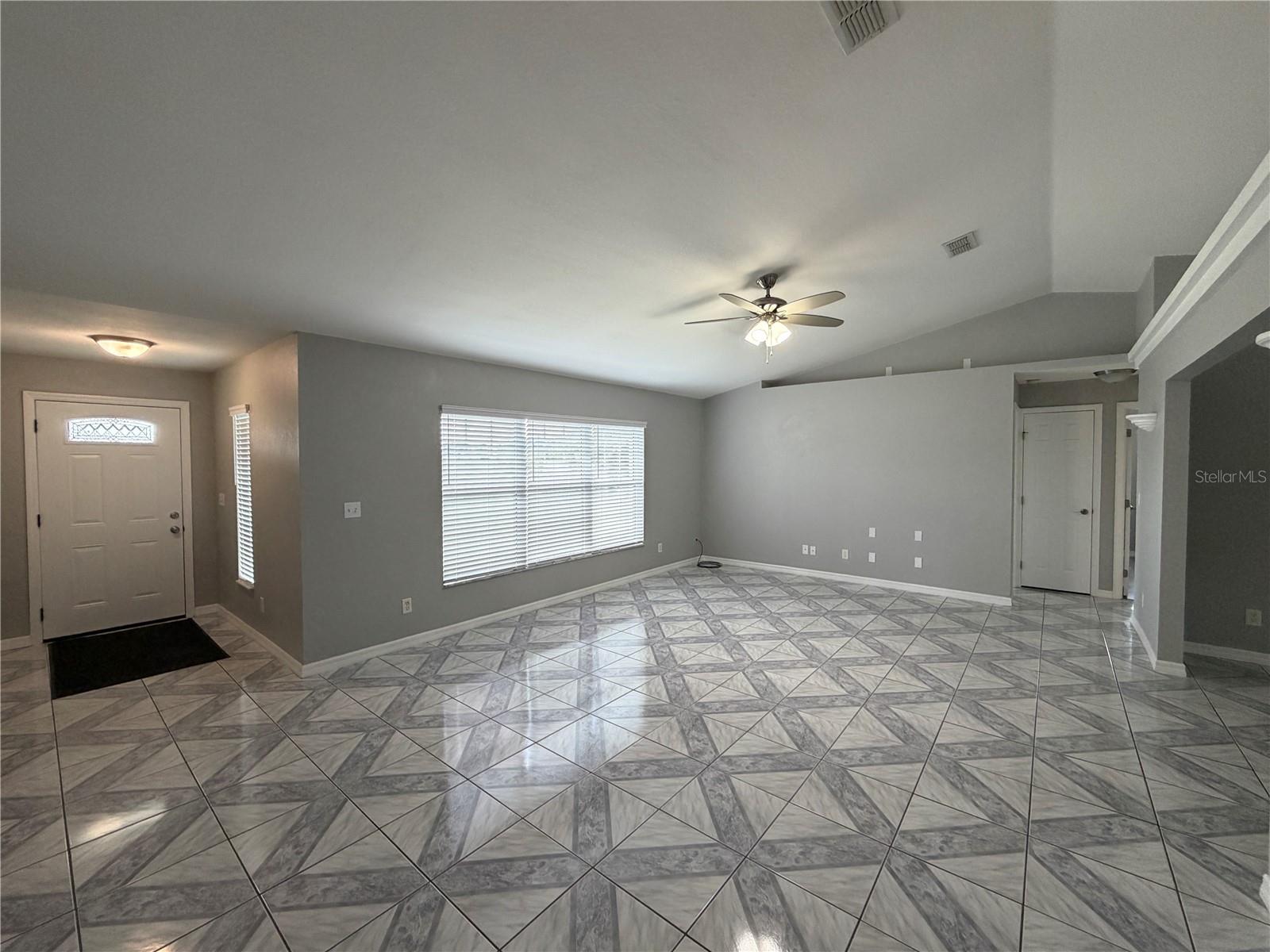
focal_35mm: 14
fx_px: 514
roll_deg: +0.3
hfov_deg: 102.1
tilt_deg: -0.7
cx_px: 635
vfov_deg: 85.7
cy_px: 476
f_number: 2.2
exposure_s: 1/120
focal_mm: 2.22
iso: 250
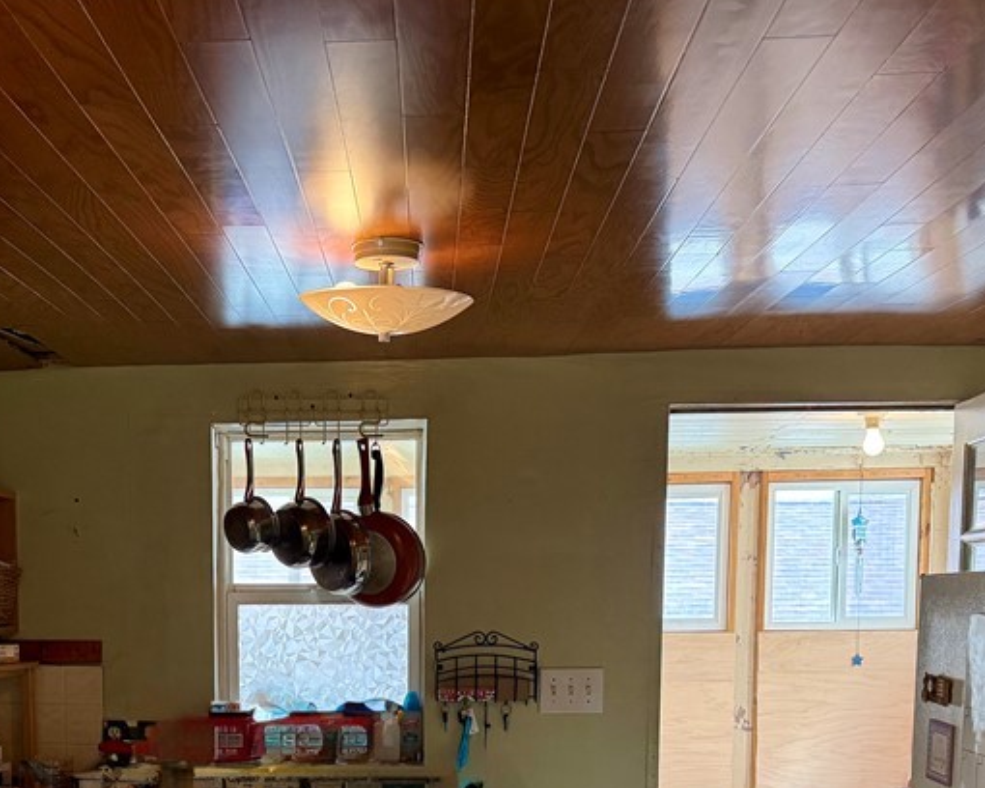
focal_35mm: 47
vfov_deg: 30.5
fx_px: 1370
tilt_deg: -5.3
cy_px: 722
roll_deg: +0.3
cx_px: 317
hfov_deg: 39.0
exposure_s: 1/120
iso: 320
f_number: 1.78
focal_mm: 6.76
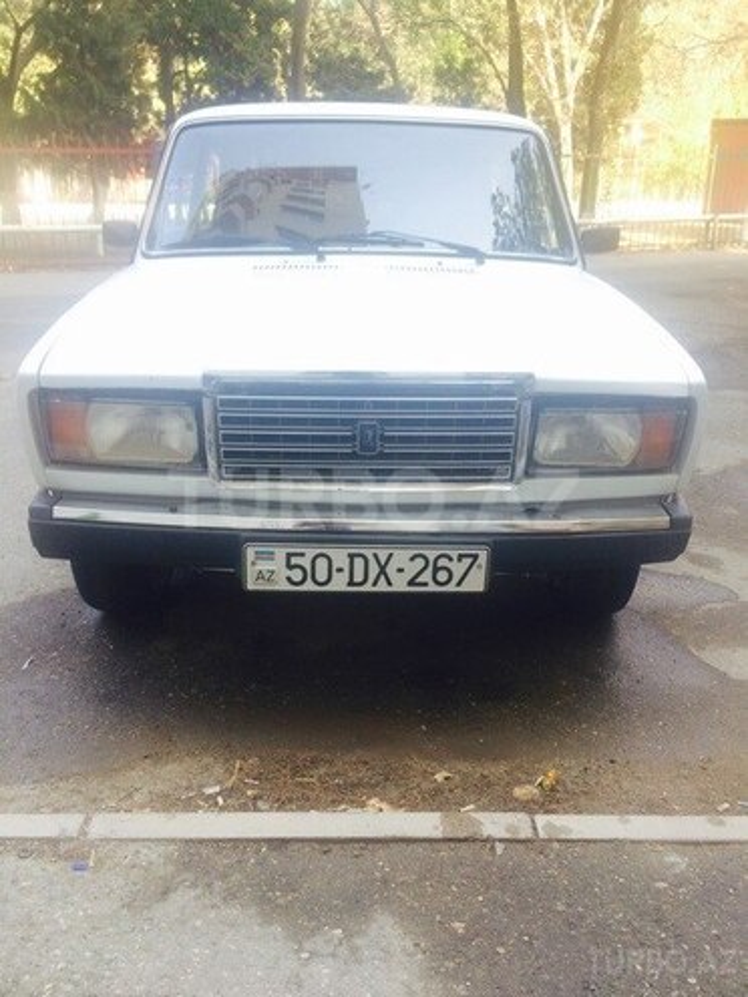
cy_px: 498
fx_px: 836
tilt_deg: -22.3
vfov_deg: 61.7
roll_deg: +0.5
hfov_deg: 48.2
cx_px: 374
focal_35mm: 29
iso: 40
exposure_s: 1/100
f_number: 2.2
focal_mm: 4.15
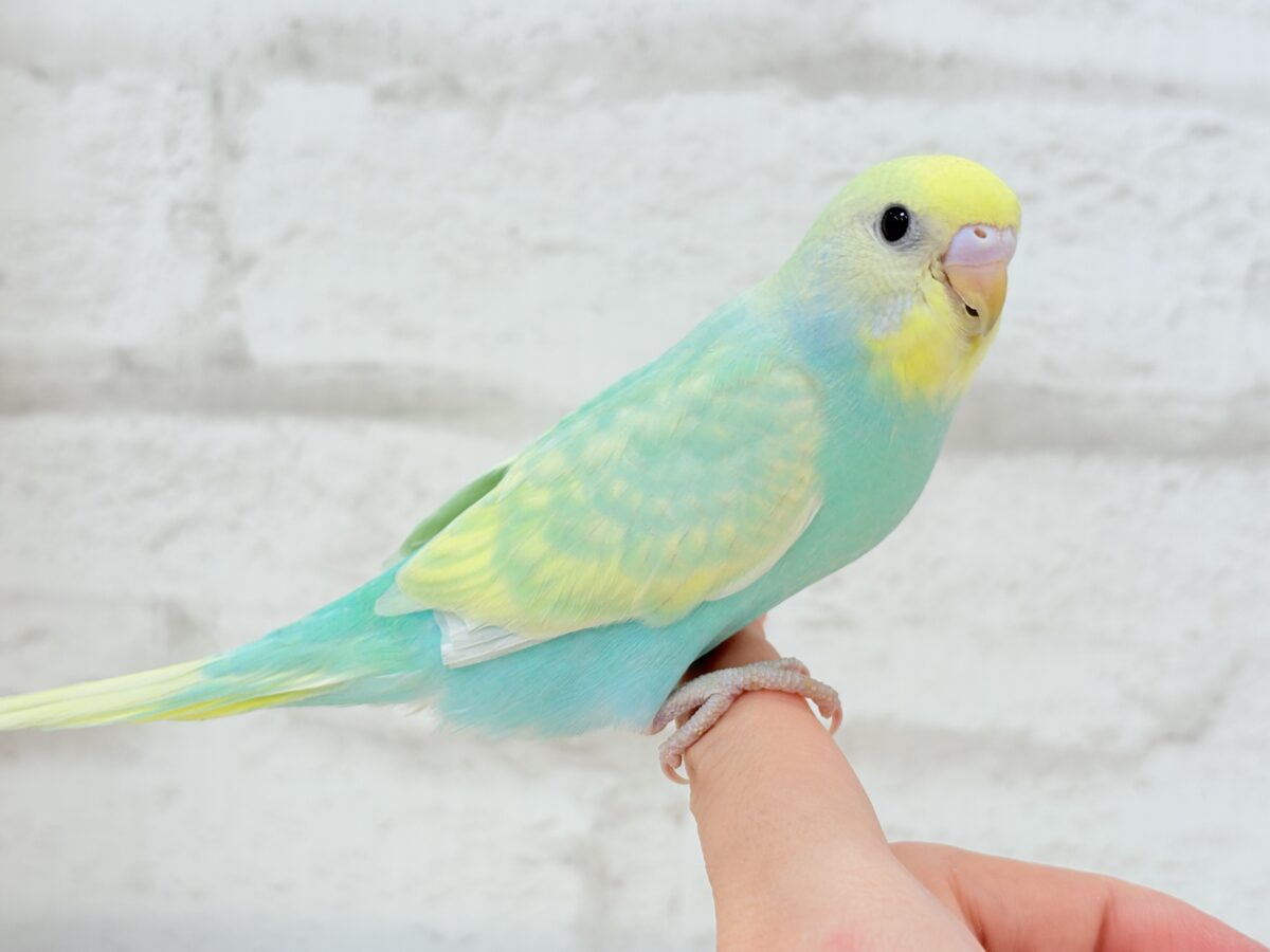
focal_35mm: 52
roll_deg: -2.0
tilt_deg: -5.1
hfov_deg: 36.8
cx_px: 635
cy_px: 476
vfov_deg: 28.0
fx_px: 1908
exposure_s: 1/50
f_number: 1.6
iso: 32
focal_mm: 5.96
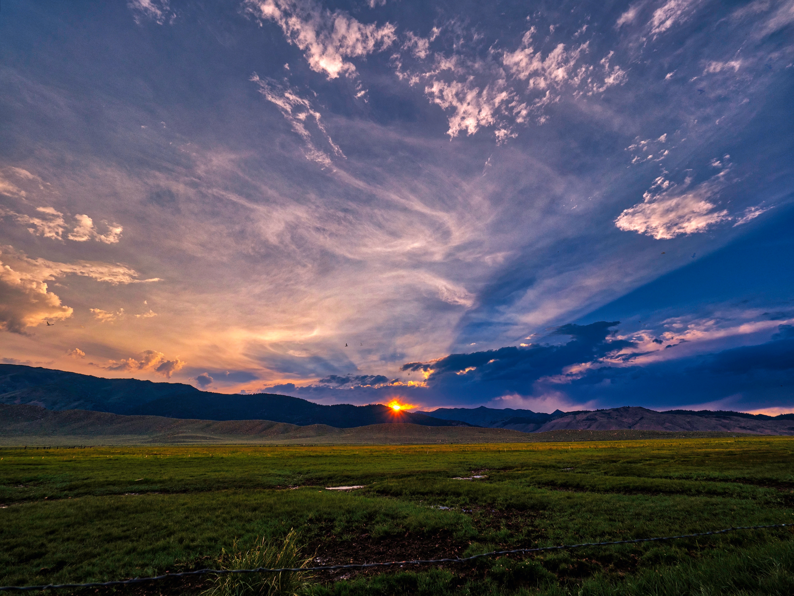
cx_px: 397
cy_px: 298
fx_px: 321
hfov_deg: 102.1
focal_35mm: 14
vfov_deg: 85.7
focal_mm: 7
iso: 200
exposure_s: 1/400
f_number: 7.1
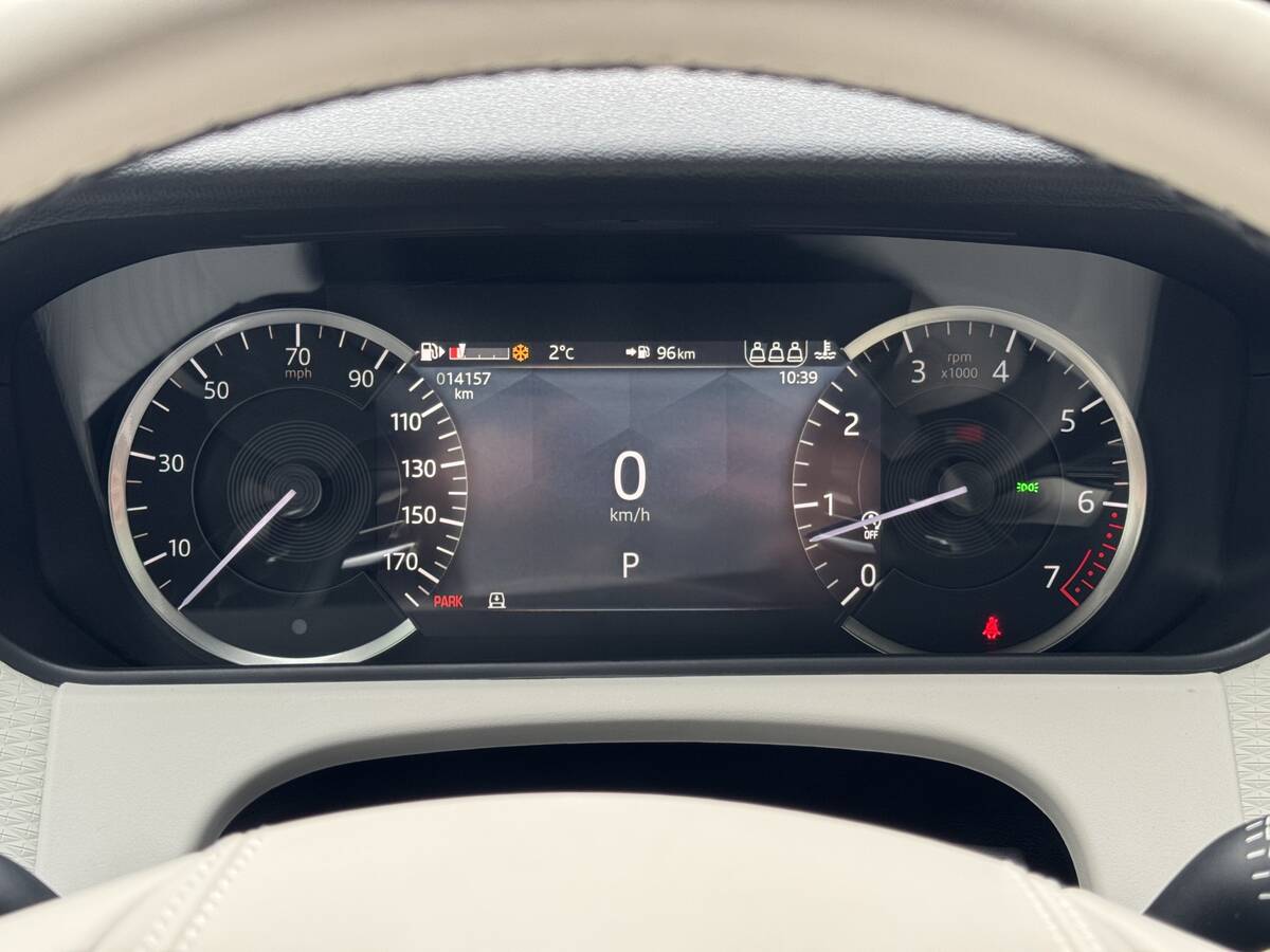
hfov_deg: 39.7
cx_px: 635
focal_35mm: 48
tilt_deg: -20.0
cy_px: 476
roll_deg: -0.3
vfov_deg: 30.3
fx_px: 1761
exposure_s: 1/50
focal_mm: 6.76
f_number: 1.78
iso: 80
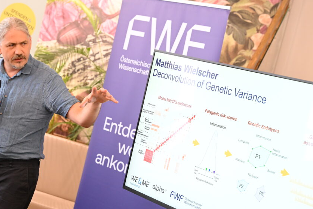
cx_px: 134
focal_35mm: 82
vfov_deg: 16.6
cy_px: 121
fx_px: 713
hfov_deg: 24.7
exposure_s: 1/160
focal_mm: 67
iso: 4000
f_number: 4
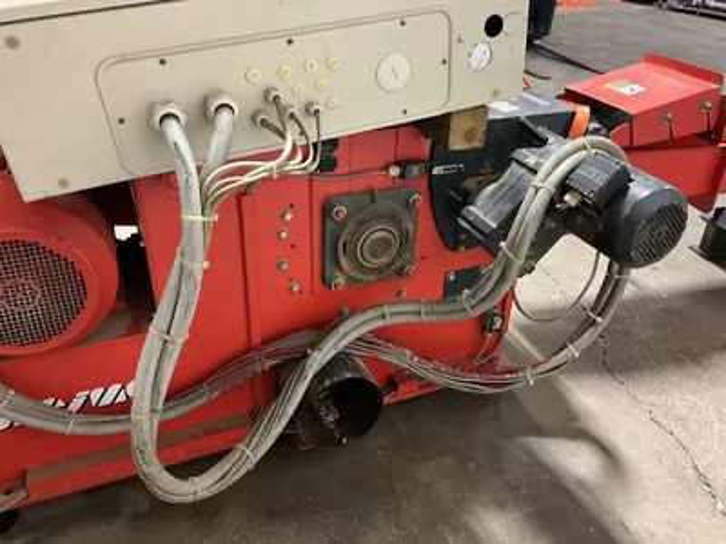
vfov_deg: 48.2
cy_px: 272
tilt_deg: -32.0
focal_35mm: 29
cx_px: 363
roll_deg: -2.5
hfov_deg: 61.7
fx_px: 608
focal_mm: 3
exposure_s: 1/32
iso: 320
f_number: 1.8
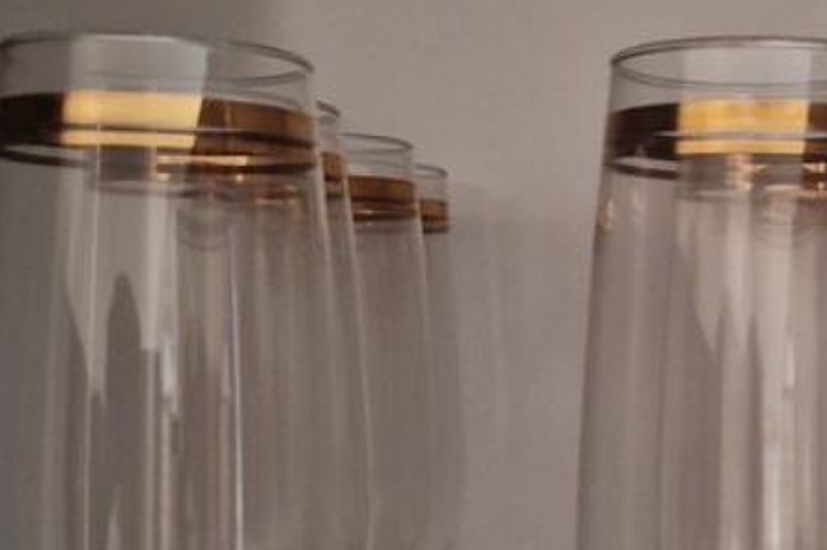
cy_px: 454
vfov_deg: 18.7
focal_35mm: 72
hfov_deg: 27.2
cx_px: 732
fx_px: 1653
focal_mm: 5.4
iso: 800
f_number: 1.8
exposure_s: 1/25
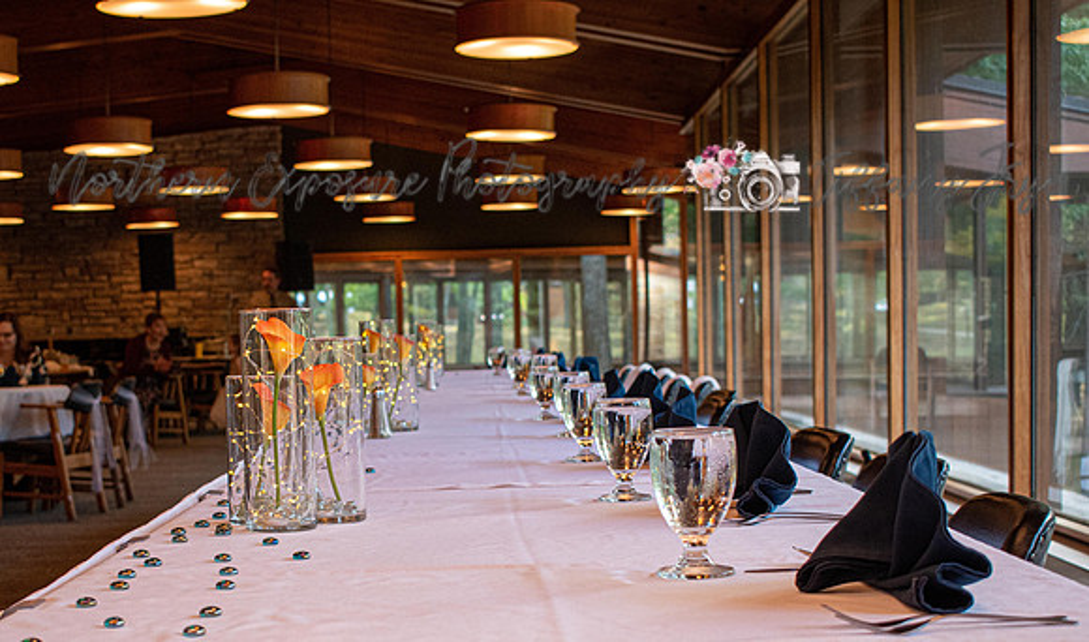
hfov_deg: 33.5
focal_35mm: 62
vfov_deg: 20.1
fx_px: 1801
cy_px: 450
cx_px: 413
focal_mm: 32
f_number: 5
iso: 800
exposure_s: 1/100
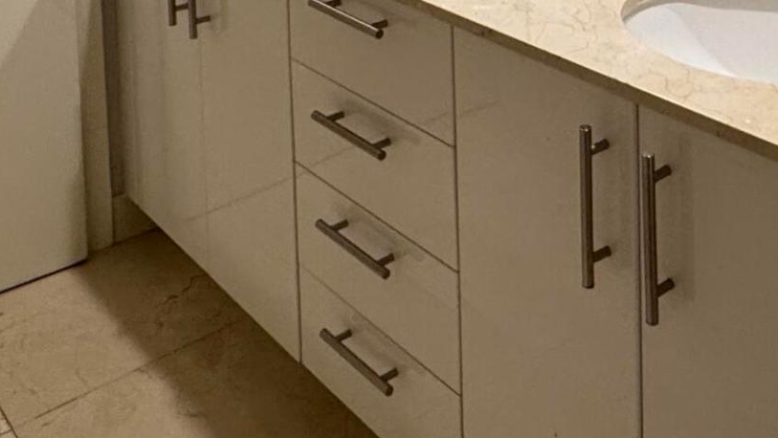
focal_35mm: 54
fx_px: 1114
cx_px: 555
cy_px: -298
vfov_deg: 18.5
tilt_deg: -4.6
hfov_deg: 37.8
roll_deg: +0.7
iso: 250
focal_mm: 2.22
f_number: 2.2
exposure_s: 1/120
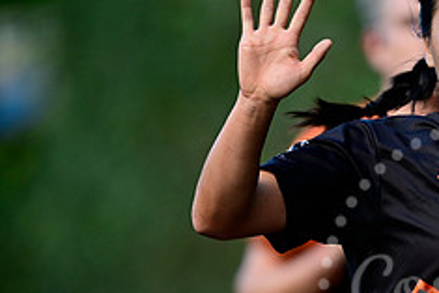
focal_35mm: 986
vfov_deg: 1.4
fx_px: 12031
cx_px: 497
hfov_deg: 2.1
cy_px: 294
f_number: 2.8
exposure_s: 1/1000
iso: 800
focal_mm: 400
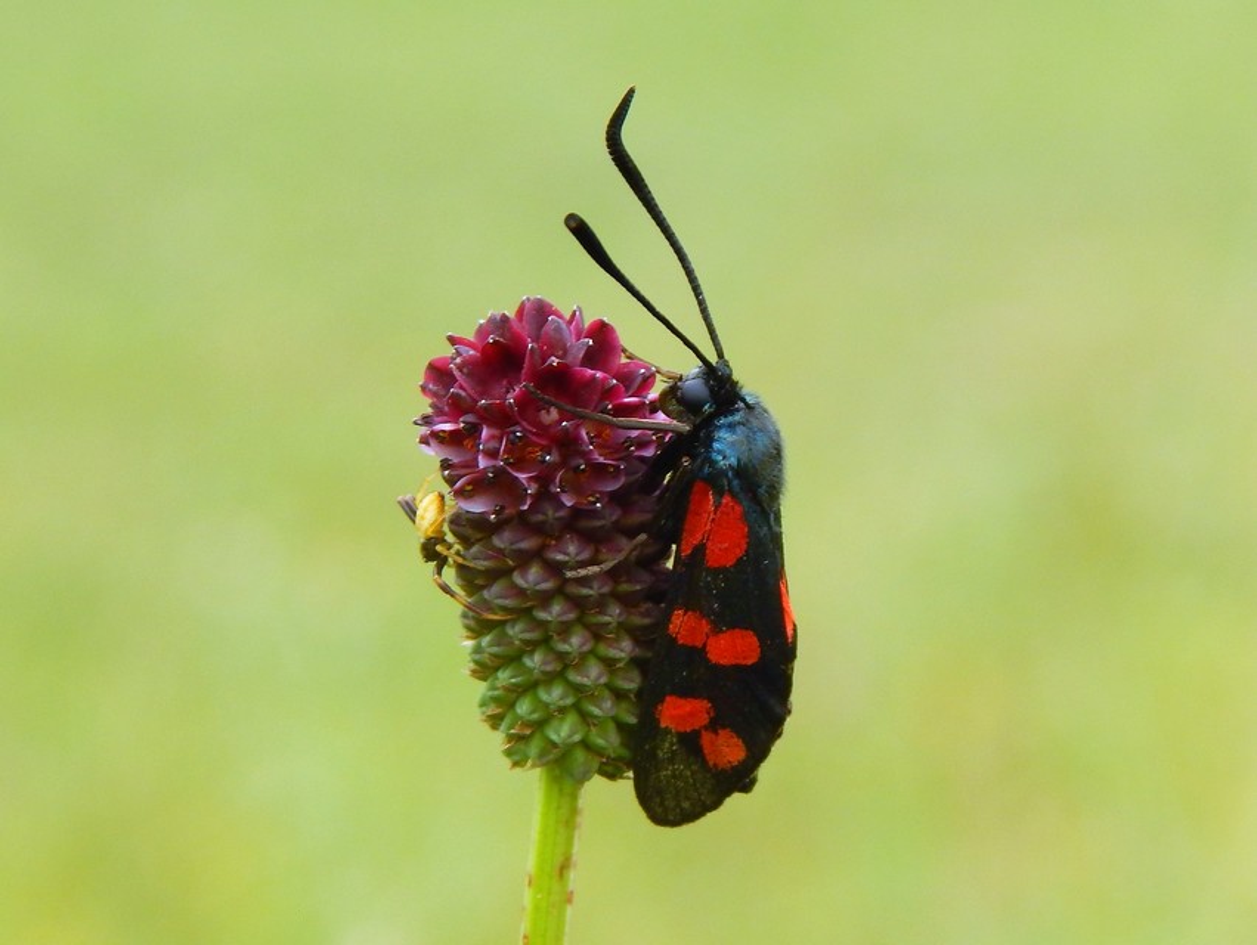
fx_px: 4144
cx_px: 628
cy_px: 472
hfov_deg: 17.2
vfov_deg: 13.0
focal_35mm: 114
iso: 125
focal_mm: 20.5
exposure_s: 1/100
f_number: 4.6
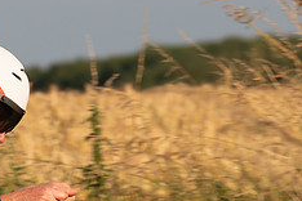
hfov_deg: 3.9
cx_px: 25
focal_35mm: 528
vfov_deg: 2.6
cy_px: 135
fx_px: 4429
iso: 160
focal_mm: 111
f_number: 4.5
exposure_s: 1/800
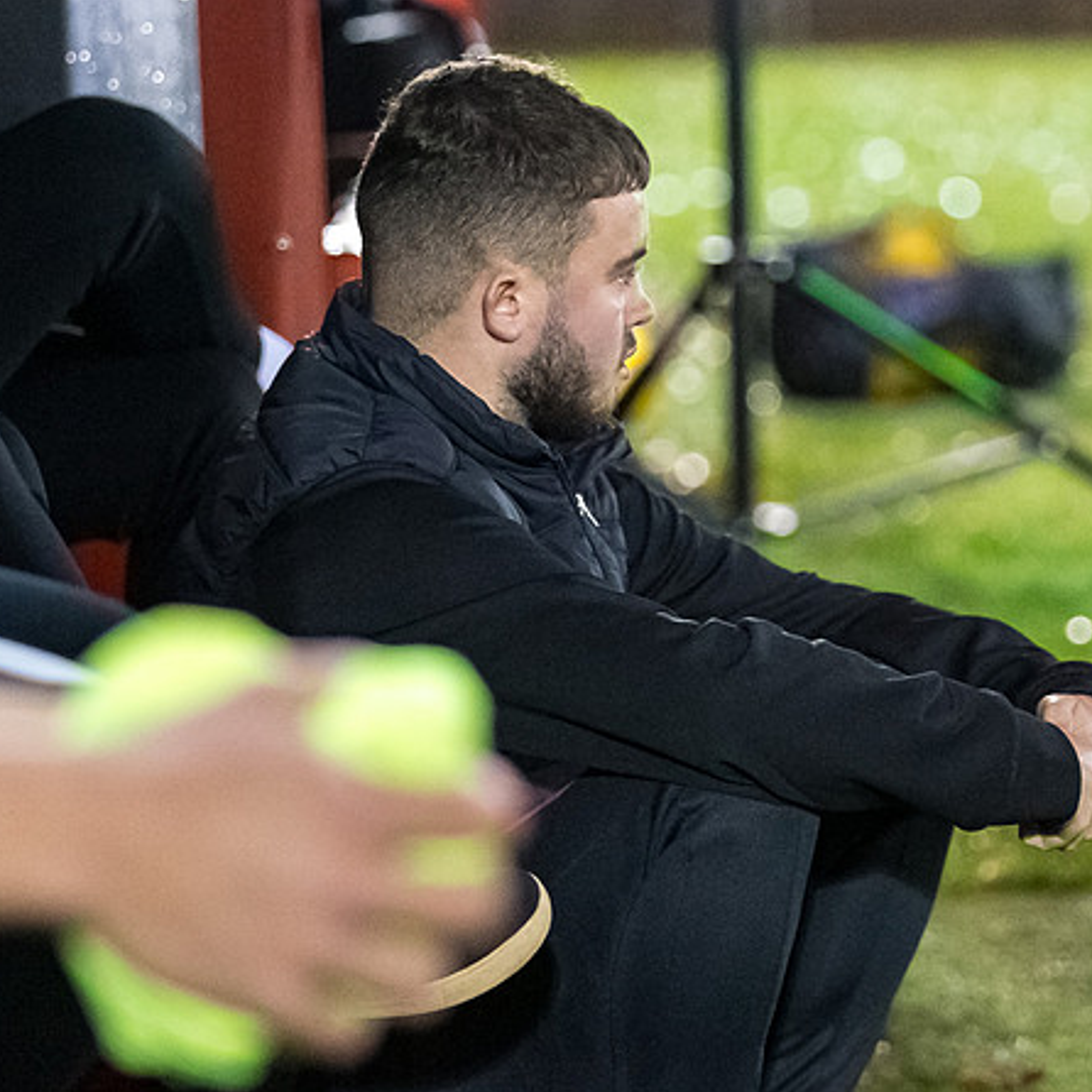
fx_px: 7566
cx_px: 576
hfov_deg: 8.3
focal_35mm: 212
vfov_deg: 8.3
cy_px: 493
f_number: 2.8
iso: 6400
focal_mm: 98
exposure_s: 1/400
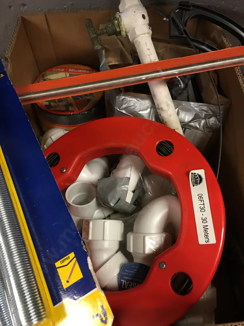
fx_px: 273
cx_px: 122
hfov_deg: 48.2
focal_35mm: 29
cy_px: 163
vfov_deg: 61.7
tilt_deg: -58.4
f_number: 2.2
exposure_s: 1/17
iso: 100
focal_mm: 4.15
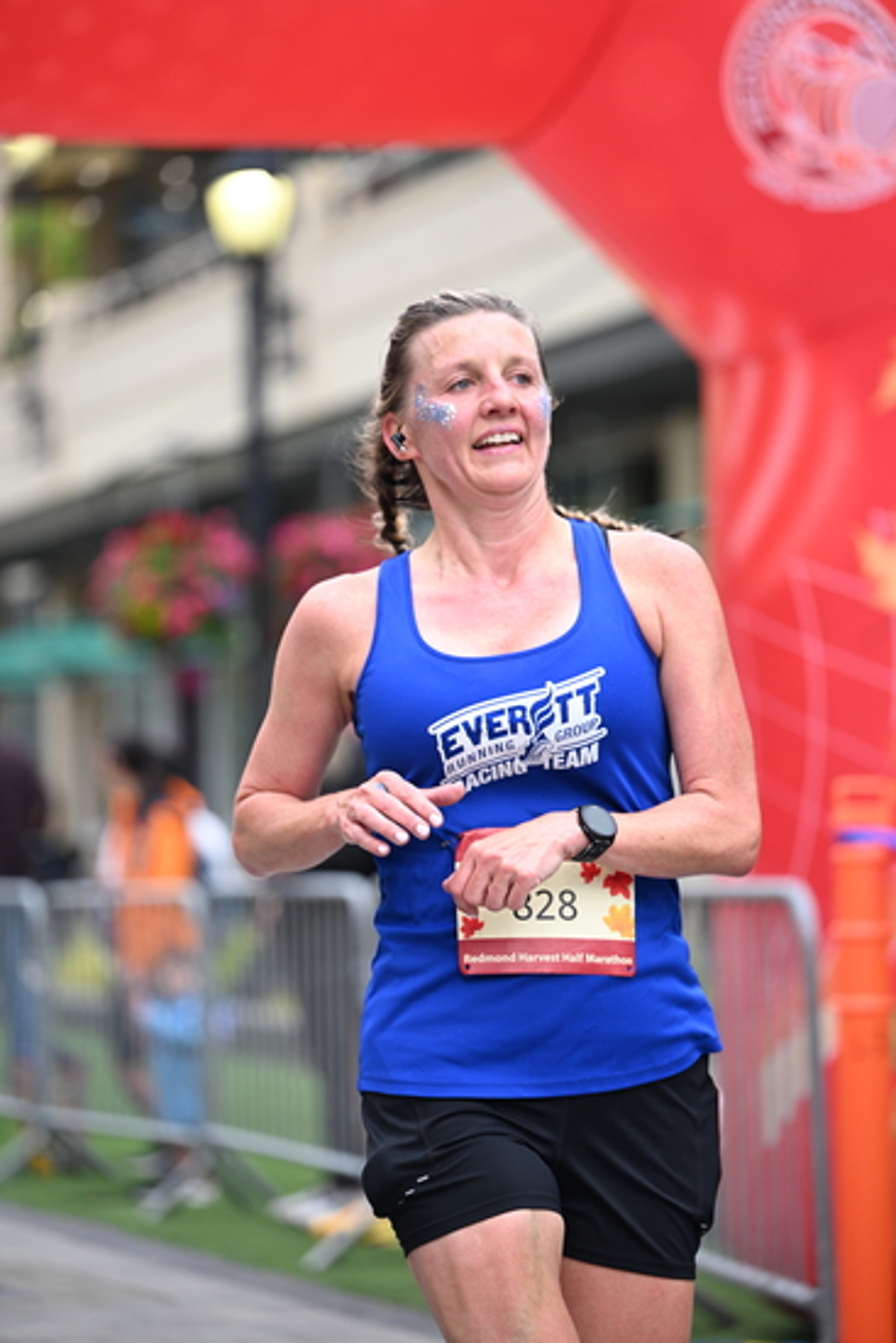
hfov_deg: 10.6
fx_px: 4850
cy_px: 672
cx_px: 448
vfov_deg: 15.8
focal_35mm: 130
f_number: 2.8
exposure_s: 1/1600
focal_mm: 130
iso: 640
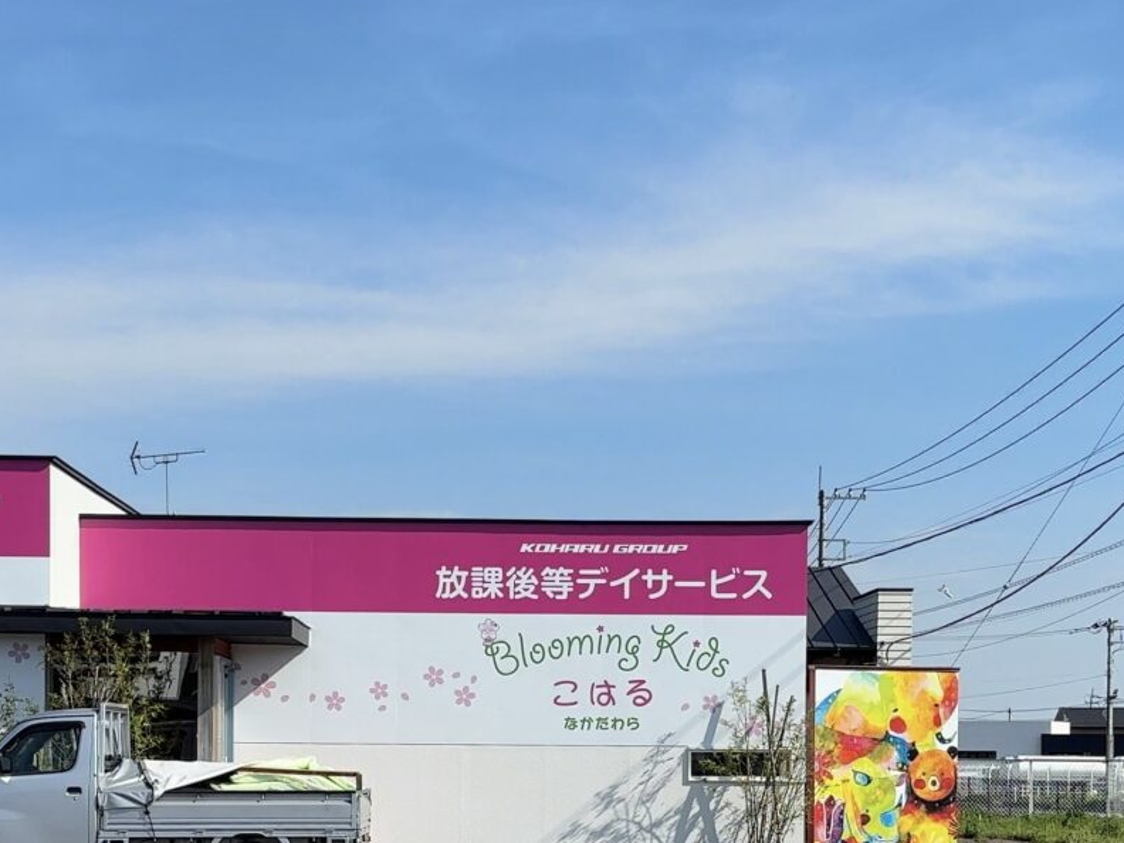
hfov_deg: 42.7
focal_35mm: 42
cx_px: 221
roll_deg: -0.7
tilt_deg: -0.9
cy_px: 547
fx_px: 1364
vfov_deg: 34.1
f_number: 1.6
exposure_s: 1/3650
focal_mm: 5.96
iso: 50
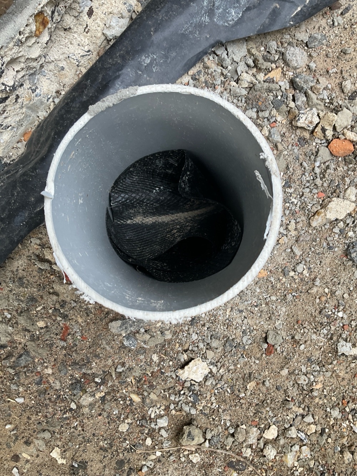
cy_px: 238
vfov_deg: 61.7
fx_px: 399
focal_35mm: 29
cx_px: 178
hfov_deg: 48.2
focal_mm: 3
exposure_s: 1/120
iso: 32
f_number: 1.8
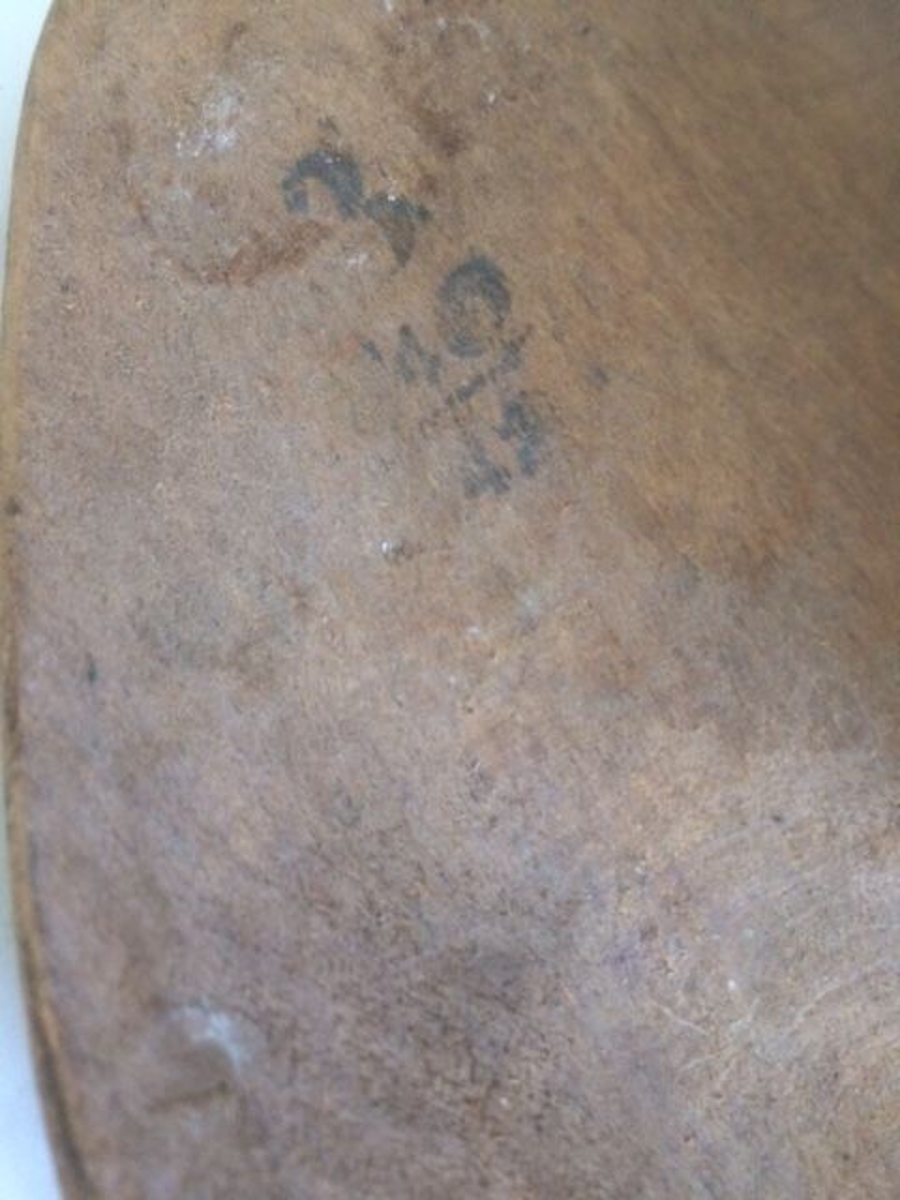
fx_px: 1005
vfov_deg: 61.7
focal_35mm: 29
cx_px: 450
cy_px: 600
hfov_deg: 48.2
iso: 250
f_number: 2.2
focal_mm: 4.15
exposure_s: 1/33
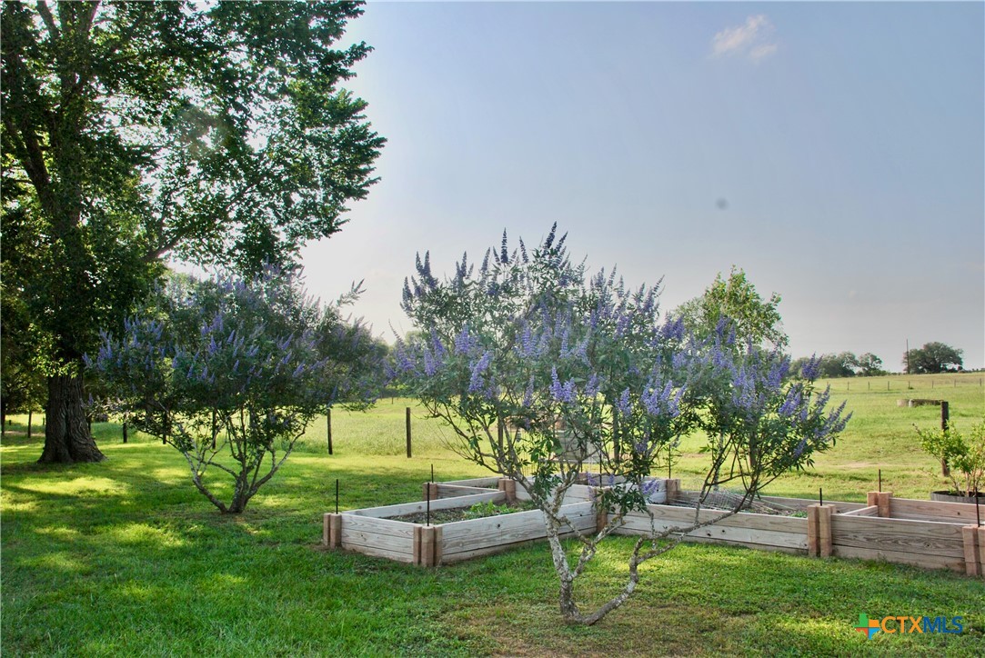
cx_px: 492
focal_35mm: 33
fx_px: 904
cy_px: 329
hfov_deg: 57.2
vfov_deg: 40.0
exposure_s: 1/200
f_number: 11
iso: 100
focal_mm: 22
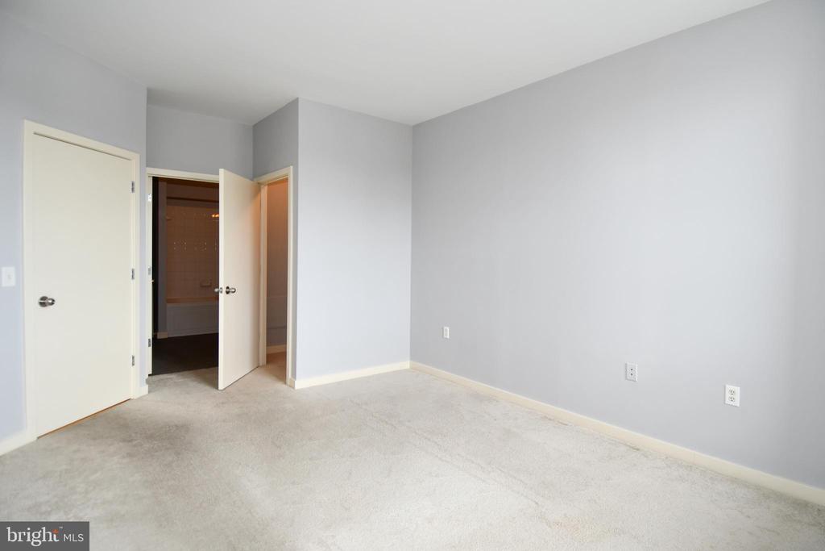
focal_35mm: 18
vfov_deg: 67.4
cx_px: 412
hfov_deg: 90.0
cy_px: 276
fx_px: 413
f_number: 4
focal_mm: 12
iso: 200
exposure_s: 1/60
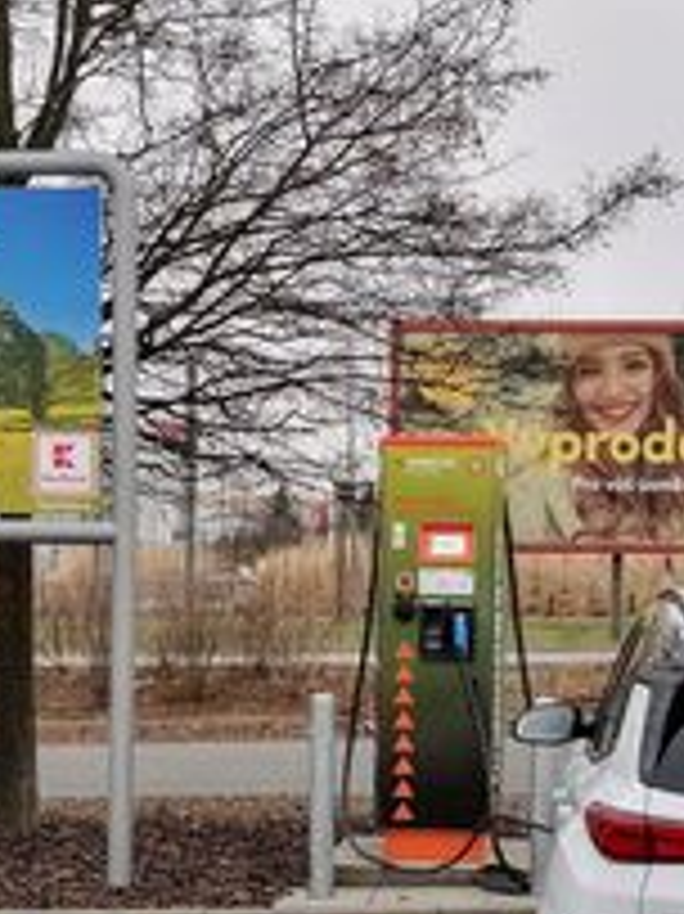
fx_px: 2295
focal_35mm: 87
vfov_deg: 22.3
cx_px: 346
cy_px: 707
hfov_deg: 17.0
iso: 50
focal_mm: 5.3
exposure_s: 1/190
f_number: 1.8
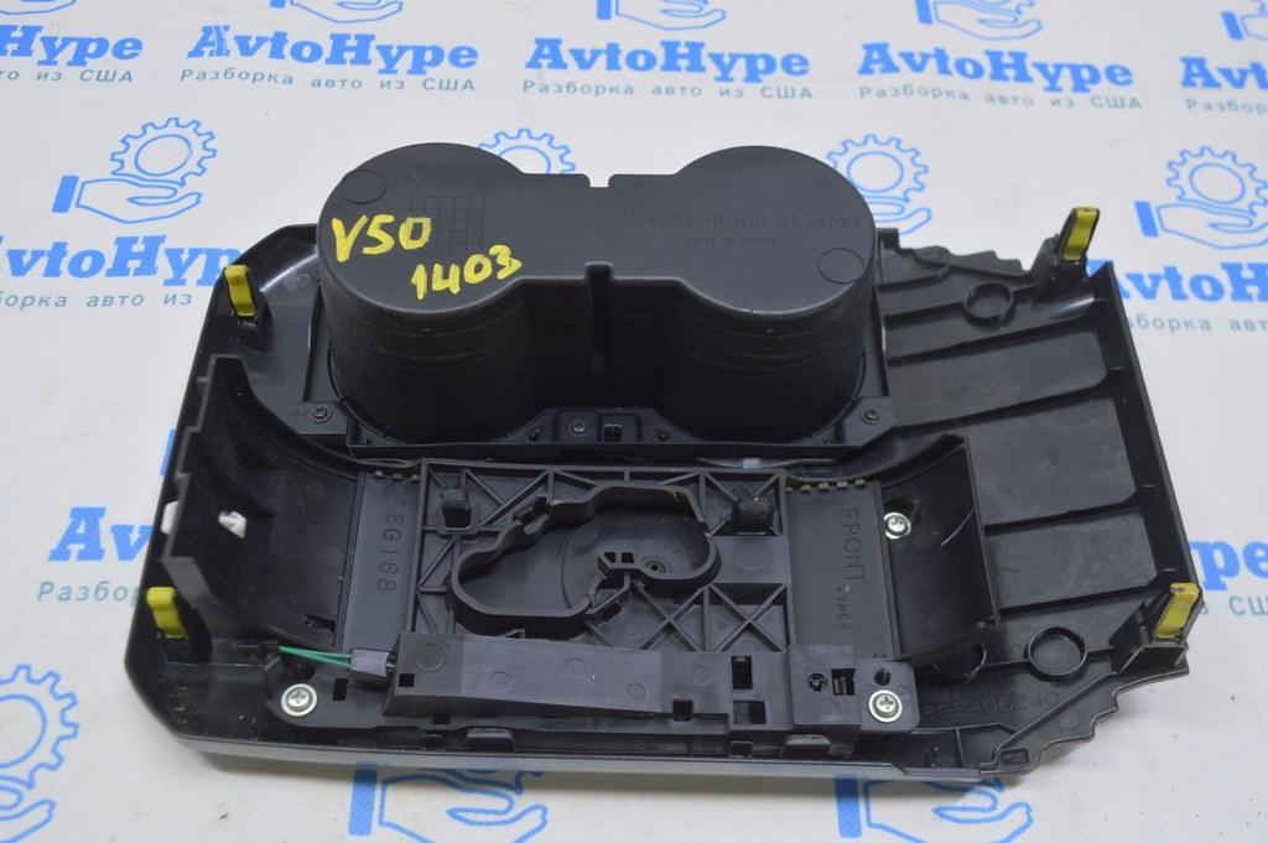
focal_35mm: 38
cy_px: 422
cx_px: 634
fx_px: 1320
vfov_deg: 35.4
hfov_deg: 51.3
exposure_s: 1/20
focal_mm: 25
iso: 400
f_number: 5.6
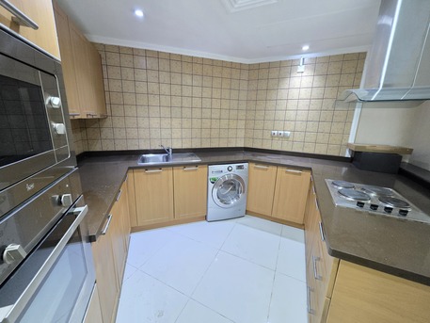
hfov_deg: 106.2
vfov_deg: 89.9
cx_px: 215
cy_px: 162
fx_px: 162
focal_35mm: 13
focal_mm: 2.2
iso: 1250
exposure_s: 1/50
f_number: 1.9
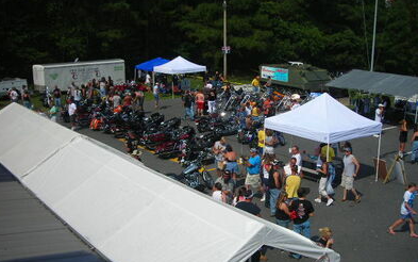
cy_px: 146
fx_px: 467
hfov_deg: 48.2
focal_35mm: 41
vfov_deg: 31.3
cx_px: 207
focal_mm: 6.3
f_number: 6.4
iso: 50
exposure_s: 1/357
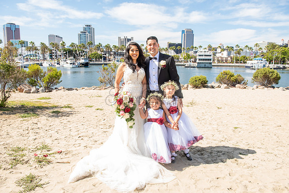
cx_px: 144
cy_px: 96
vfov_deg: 48.0
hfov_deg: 67.4
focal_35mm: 27
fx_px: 217
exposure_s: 1/320
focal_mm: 27
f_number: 7.1
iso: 200
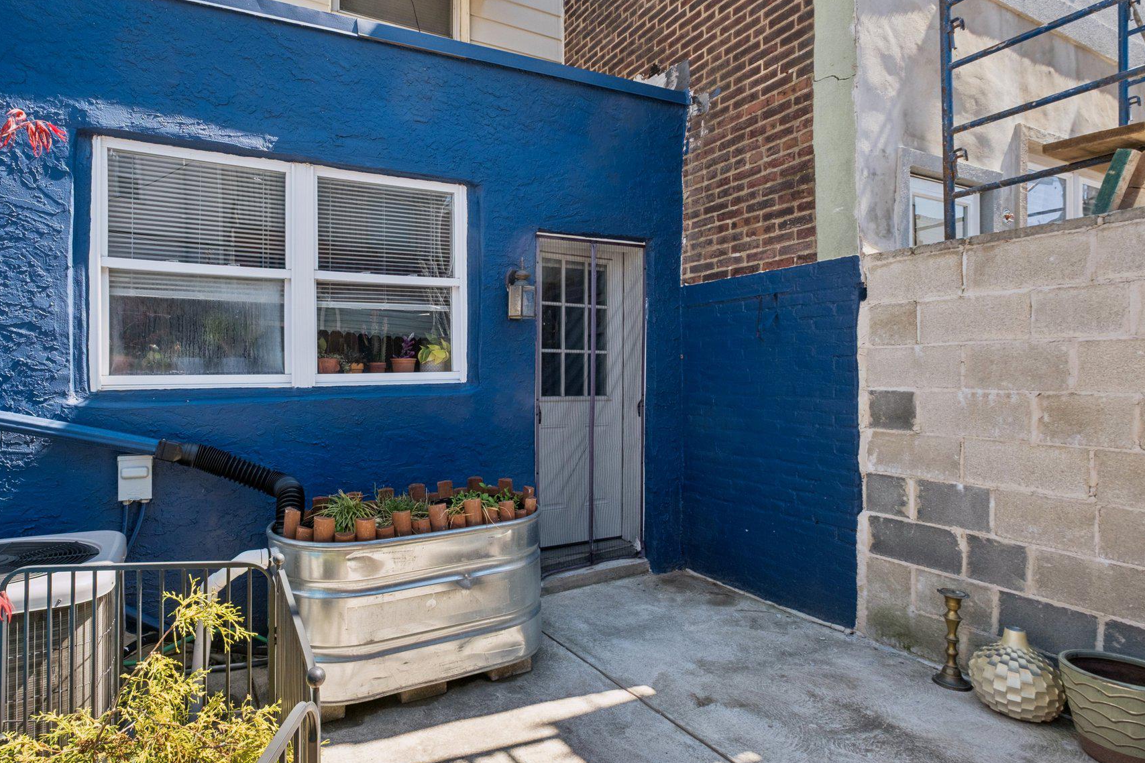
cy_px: 380
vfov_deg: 67.4
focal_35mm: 18
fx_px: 572
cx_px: 475
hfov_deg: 89.2
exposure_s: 1/140
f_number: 8
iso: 250
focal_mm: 10
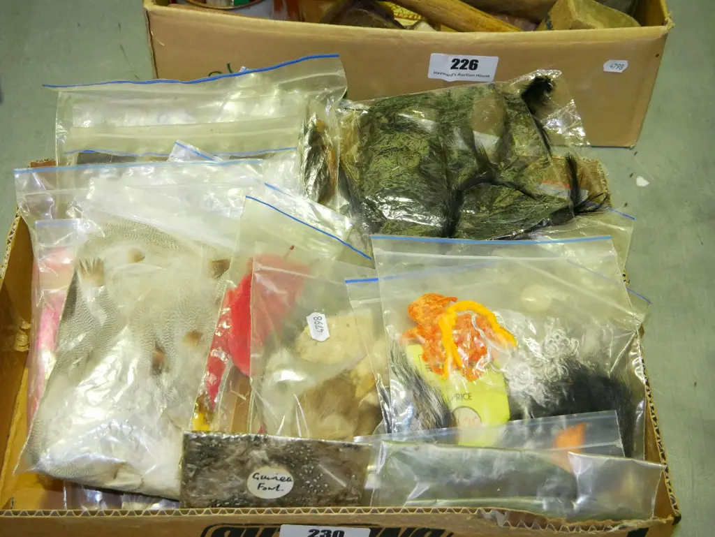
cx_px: 358
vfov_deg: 27.1
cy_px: 268
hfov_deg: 35.5
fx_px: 1116
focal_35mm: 54
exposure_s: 1/160
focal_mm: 27
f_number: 5.6
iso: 3200
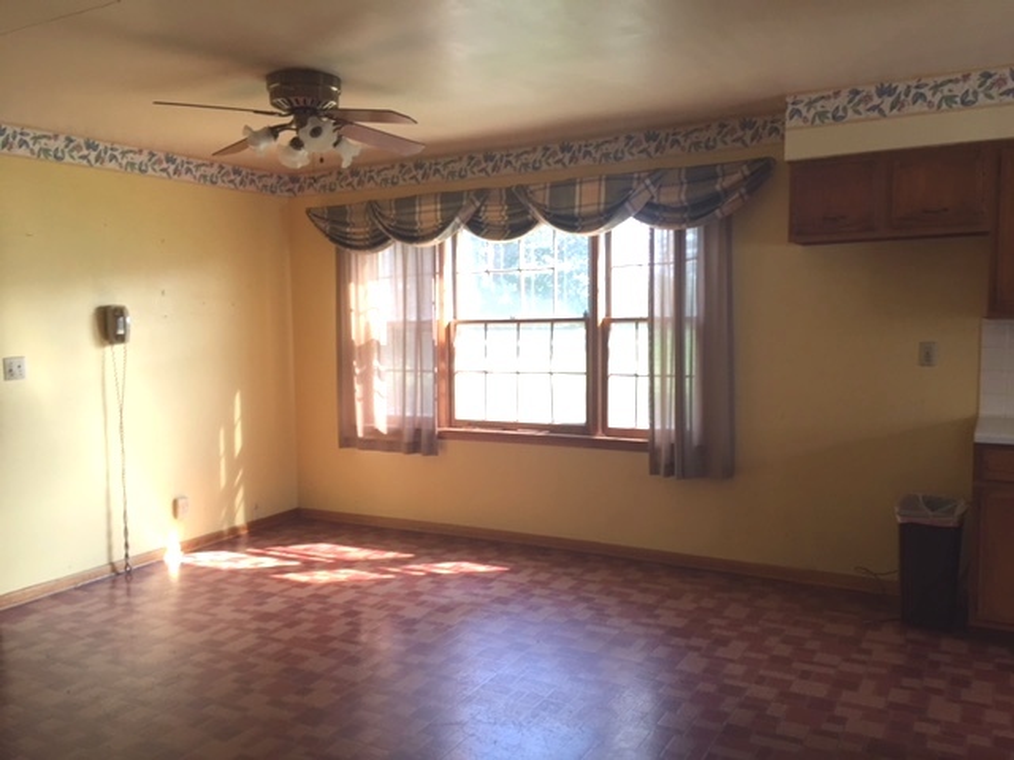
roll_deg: +1.6
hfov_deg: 61.7
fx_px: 849
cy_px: 380
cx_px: 507
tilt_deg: -5.1
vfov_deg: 48.2
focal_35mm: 29
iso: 50
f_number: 2.2
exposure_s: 1/120
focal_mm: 4.15
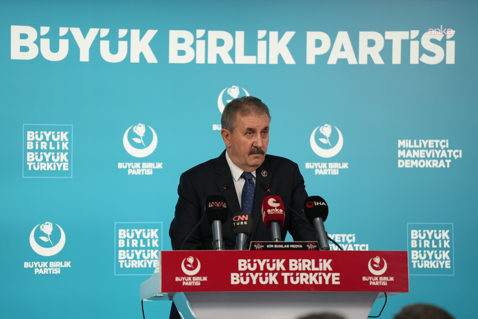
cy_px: 160
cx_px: 239
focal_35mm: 182
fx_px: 2418
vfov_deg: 7.6
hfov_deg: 11.3
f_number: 2.8
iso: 640
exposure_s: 1/400
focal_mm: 182
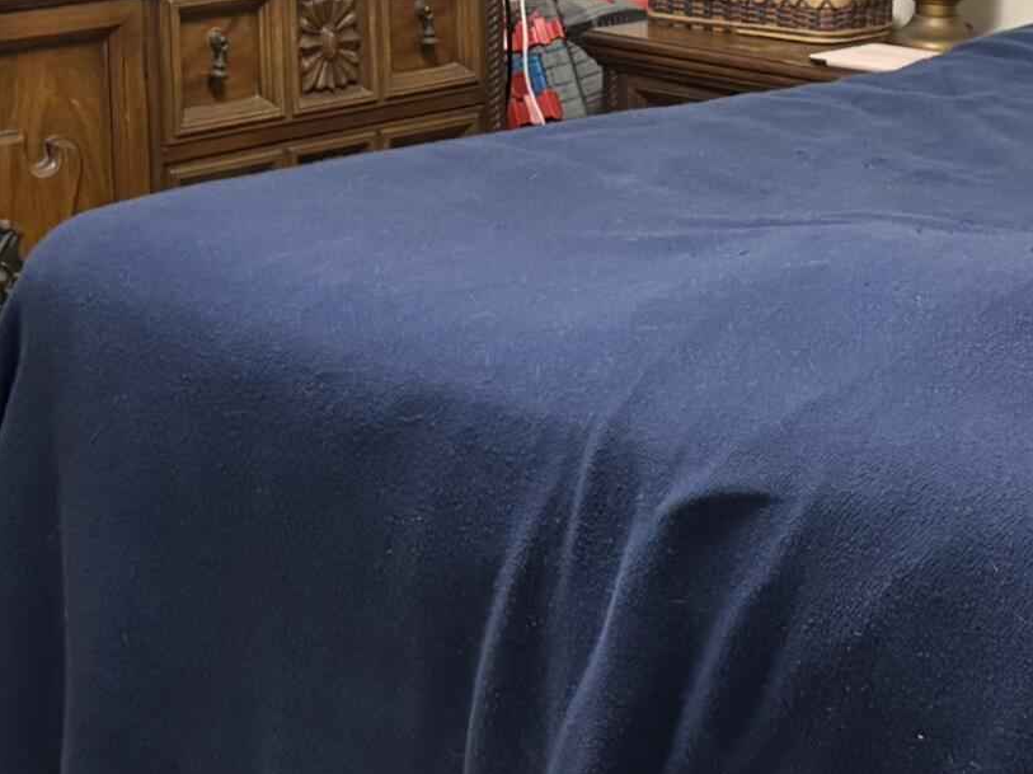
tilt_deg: -5.7
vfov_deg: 15.1
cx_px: 745
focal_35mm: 96
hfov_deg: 20.3
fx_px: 2864
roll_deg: +0.0
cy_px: 3
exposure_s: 1/60
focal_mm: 5.96
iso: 320
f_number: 1.6
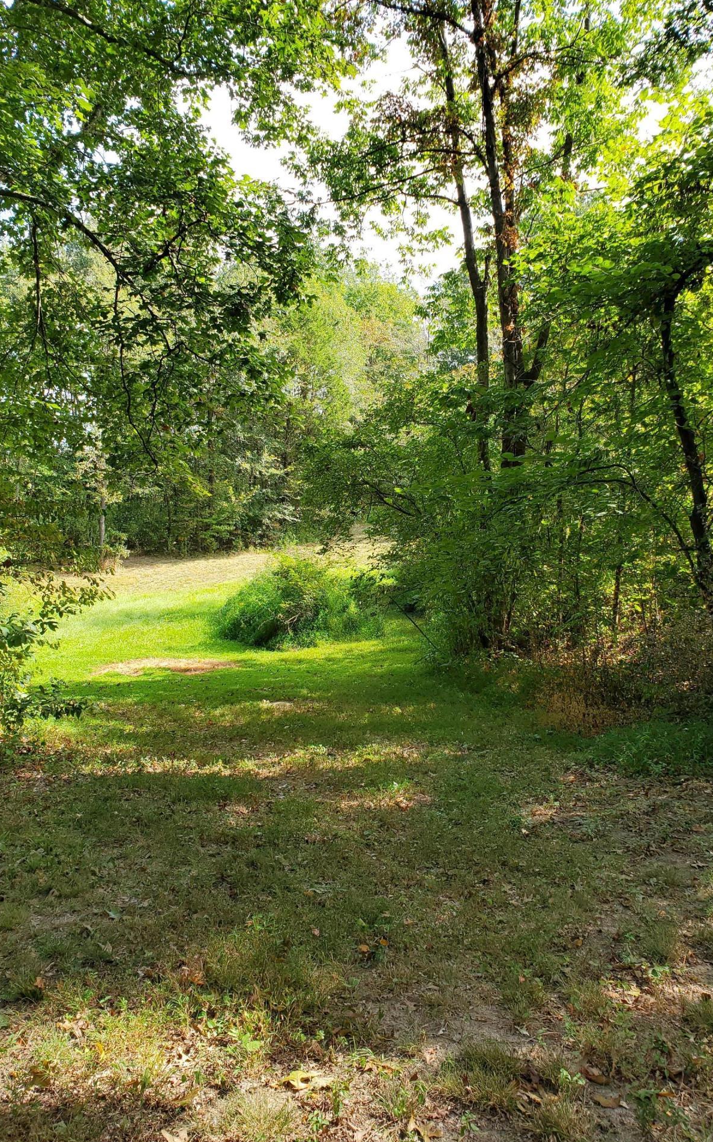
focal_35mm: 29
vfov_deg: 64.6
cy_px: 586
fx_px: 902
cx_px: 341
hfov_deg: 43.1
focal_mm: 4.3
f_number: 2.4
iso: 50
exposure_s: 1/212
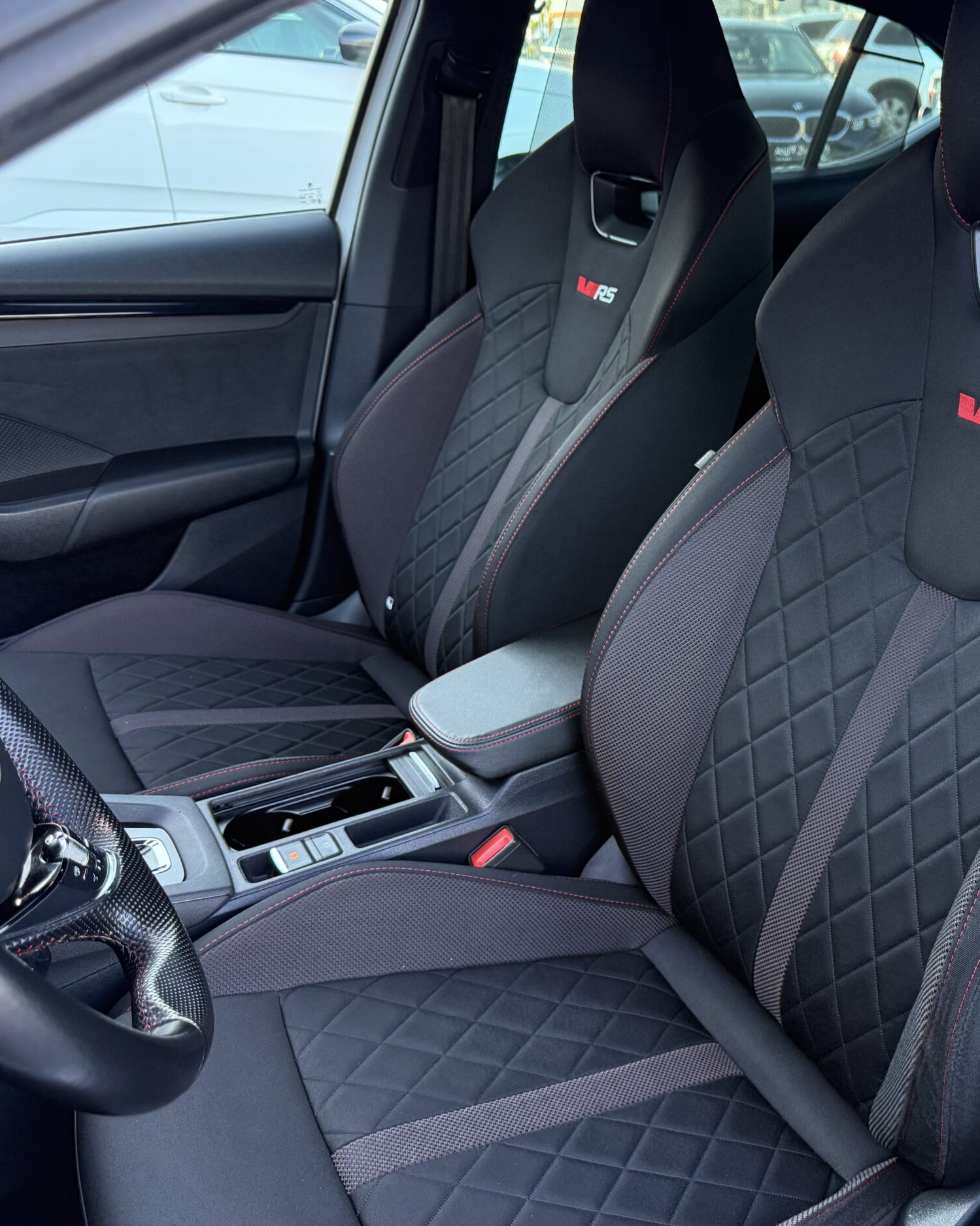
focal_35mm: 32
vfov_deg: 55.7
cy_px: 601
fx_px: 1160
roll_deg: -0.4
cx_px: 736
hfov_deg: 44.3
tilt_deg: -25.1
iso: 200
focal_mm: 6.76
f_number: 1.78
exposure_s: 1/106
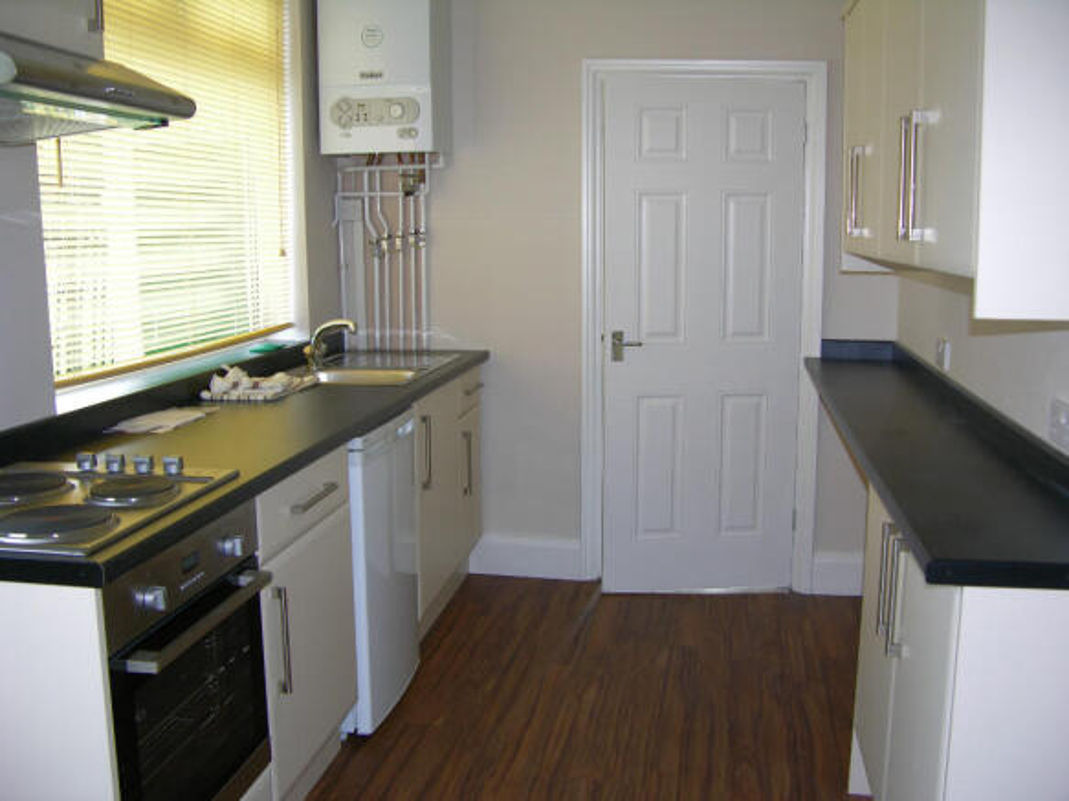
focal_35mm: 35
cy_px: 400
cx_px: 534
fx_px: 1081
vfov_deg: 40.7
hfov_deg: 52.6
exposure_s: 1/30
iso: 50
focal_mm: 8.9
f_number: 2.8
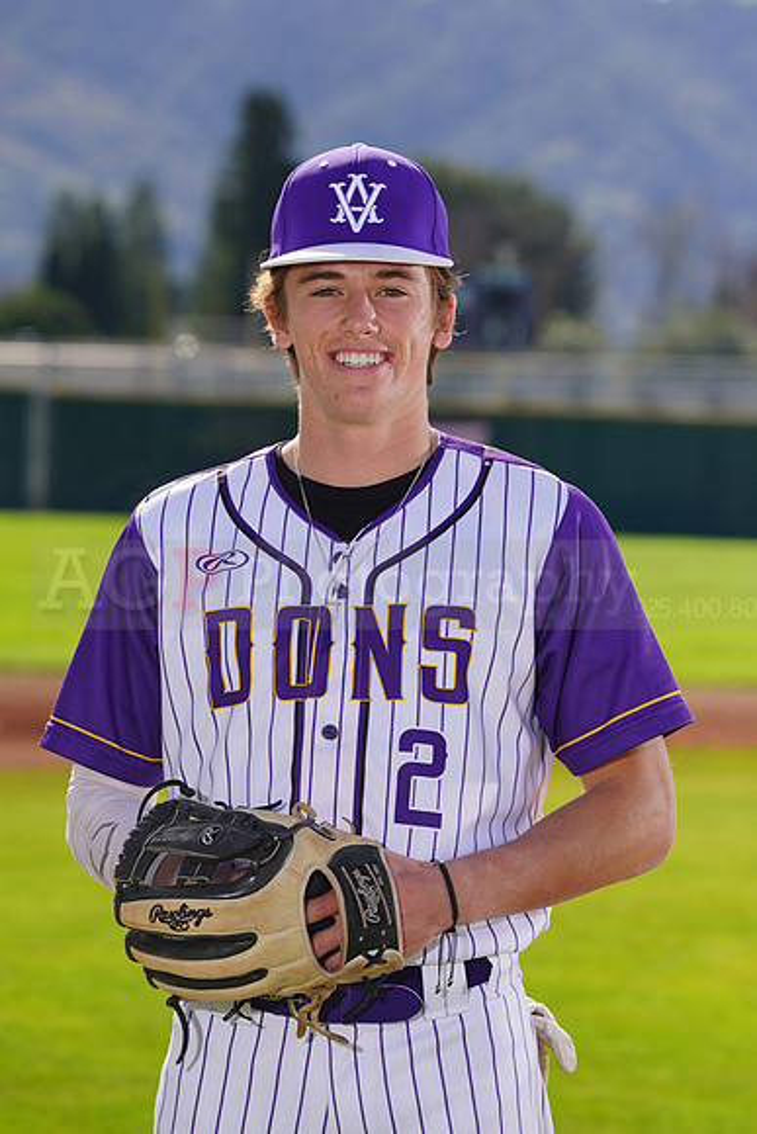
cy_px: 567
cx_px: 378
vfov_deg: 9.6
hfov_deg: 6.4
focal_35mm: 215
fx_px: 6777
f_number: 9
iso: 100
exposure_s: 1/250
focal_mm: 215
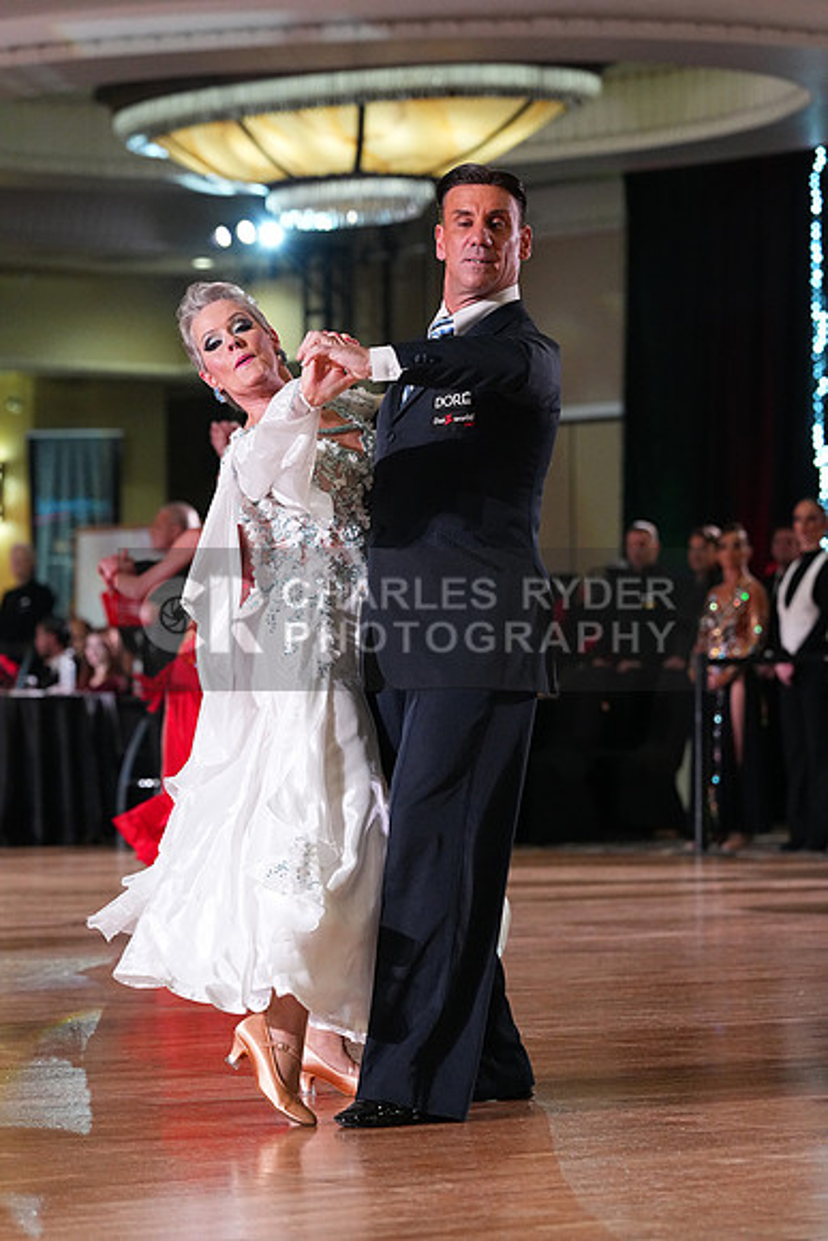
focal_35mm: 135
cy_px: 620
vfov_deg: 15.2
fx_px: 4654
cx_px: 414
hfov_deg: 10.2
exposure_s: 1/400
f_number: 5
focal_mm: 135
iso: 6400
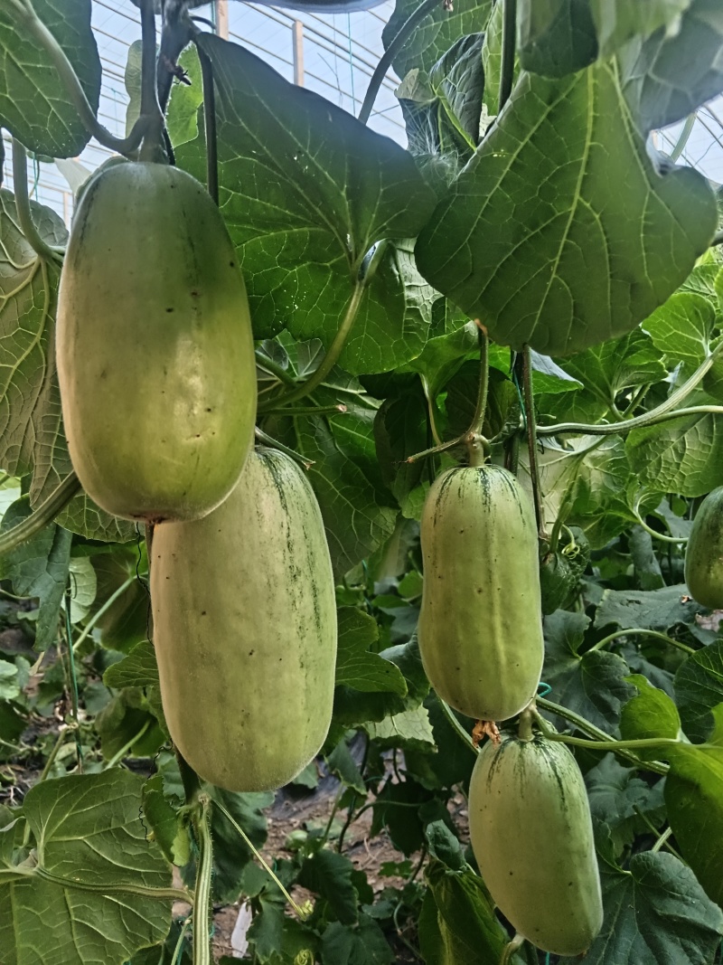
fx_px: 696
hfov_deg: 54.9
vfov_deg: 69.4
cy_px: 482
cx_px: 362
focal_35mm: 25
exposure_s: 1/100
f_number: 1.8
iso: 530
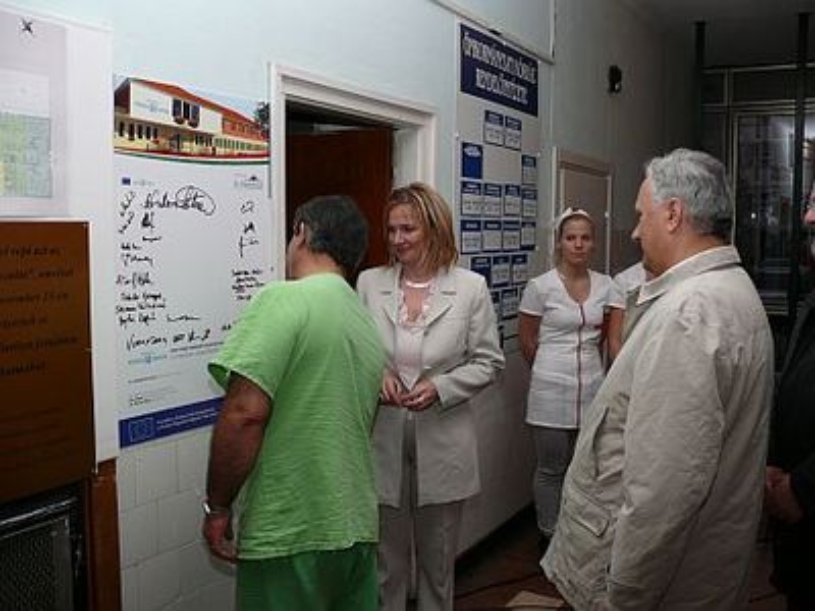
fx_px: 824
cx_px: 408
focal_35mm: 35
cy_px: 306
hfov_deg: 52.6
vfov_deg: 40.7
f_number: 2.8
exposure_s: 1/30
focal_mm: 7.4
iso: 100
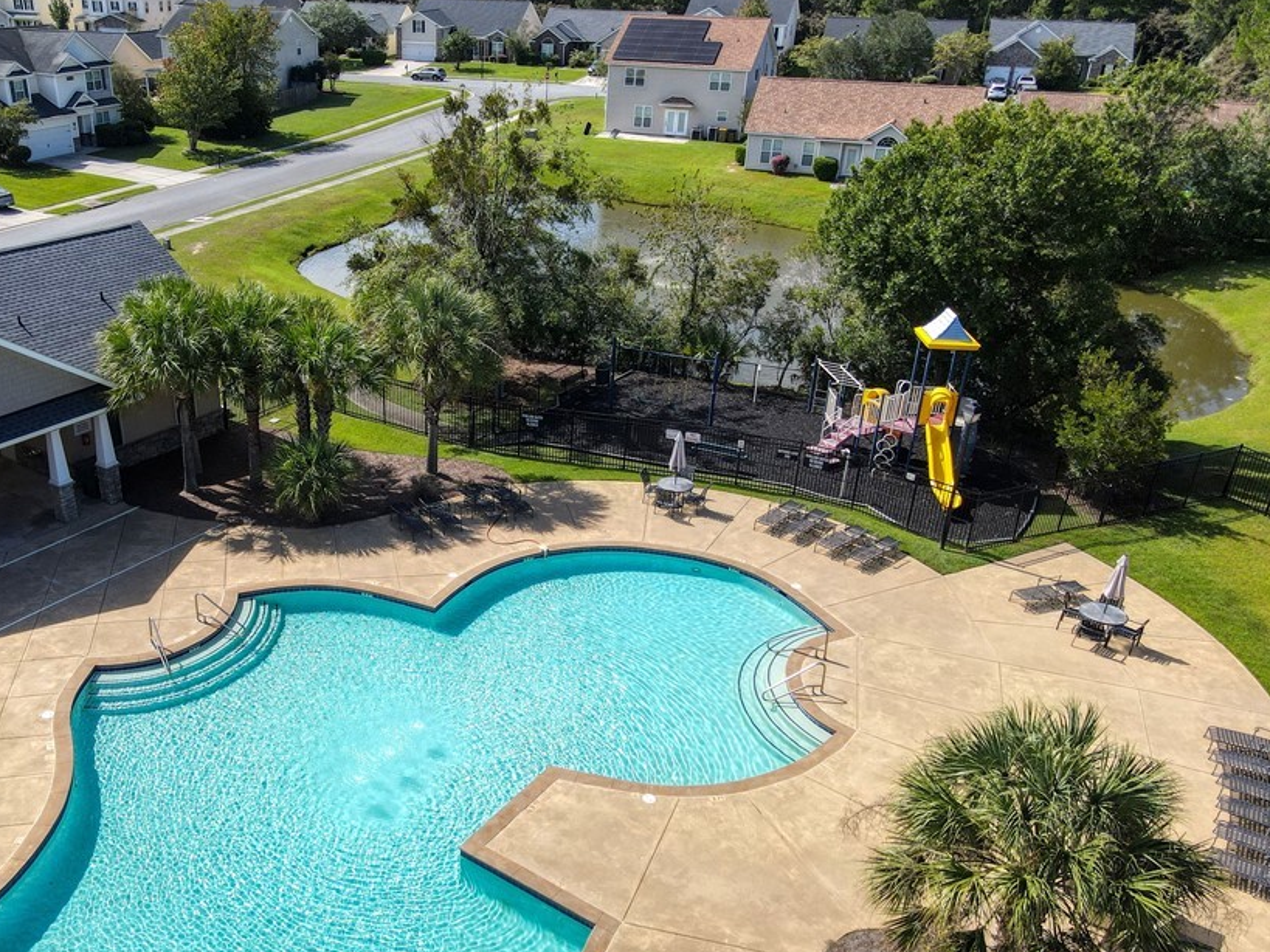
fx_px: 1100
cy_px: 554
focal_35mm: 30
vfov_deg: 46.6
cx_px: 479
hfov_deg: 59.2
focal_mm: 4.5
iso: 100
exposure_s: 1/640
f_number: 2.8
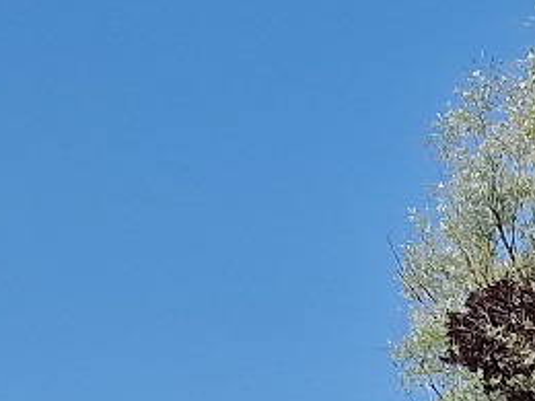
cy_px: 1439
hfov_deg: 11.0
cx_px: -74
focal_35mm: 177
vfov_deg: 7.0
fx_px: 2736
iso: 50
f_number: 1.8
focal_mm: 6.4
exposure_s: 1/1740
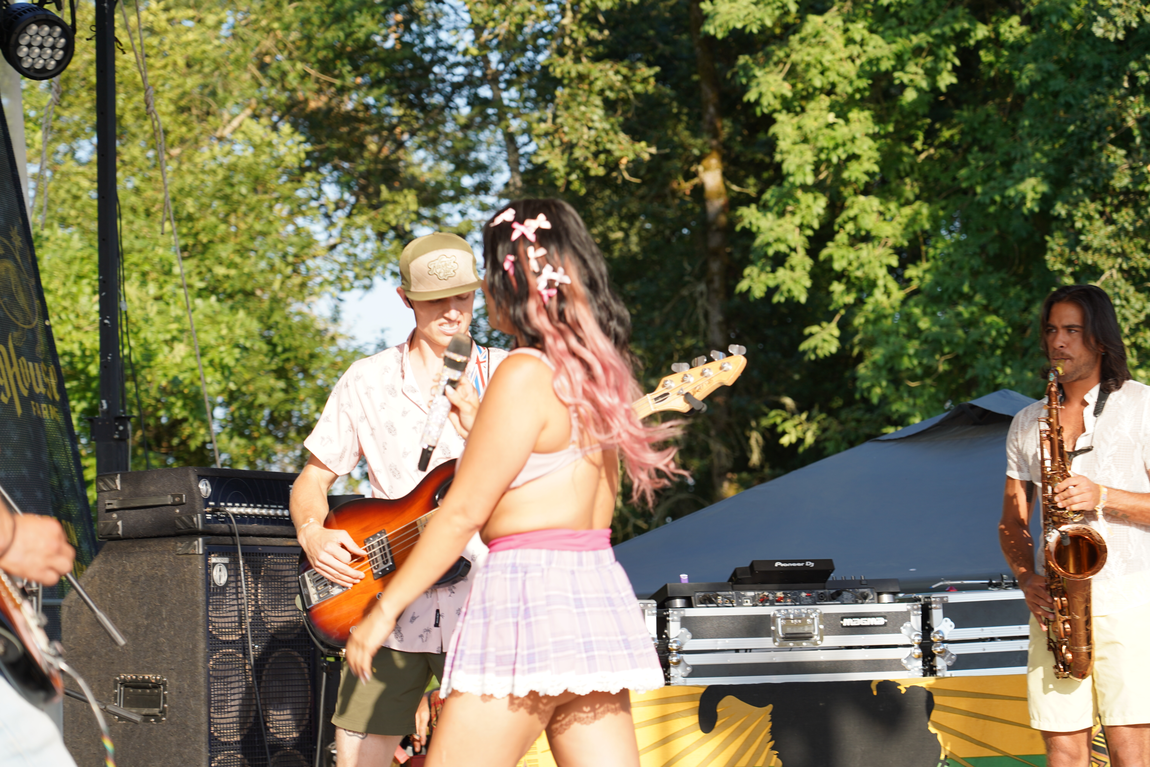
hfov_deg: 19.5
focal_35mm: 105
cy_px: 384
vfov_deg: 13.0
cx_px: 575
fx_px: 3354
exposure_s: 1/160
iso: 100
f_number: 5.6
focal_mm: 105
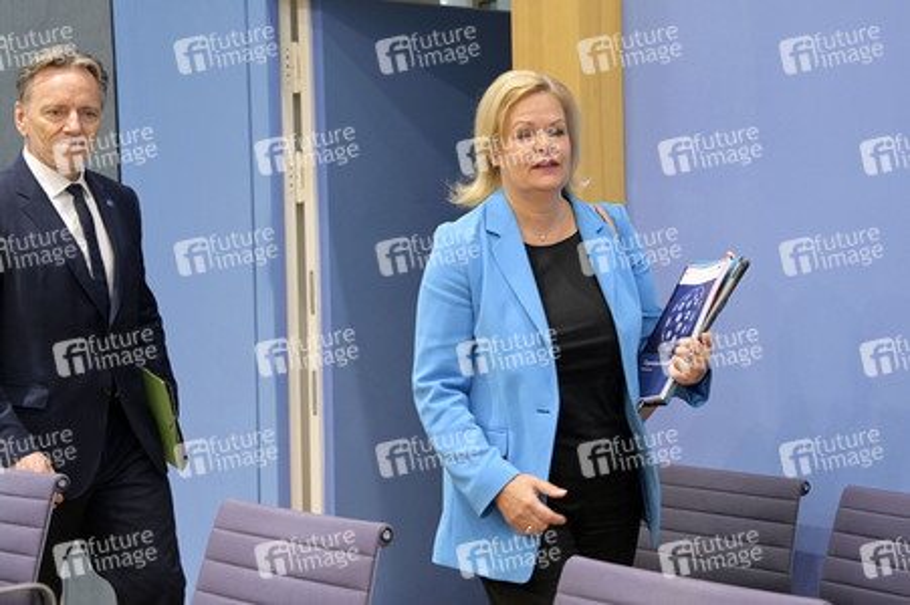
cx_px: 455
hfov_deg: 32.4
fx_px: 1566
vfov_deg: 21.9
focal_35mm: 62
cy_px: 302
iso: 5000
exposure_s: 1/320
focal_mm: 62
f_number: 5.6
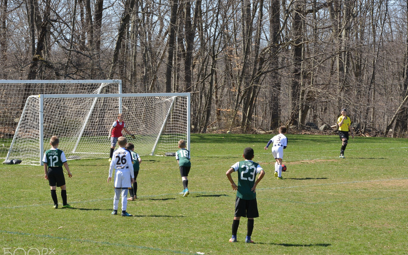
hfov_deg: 16.2
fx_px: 1435
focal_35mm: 129
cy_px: 142
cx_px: 209
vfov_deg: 10.2
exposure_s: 1/160
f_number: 22
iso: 1000
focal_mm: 116
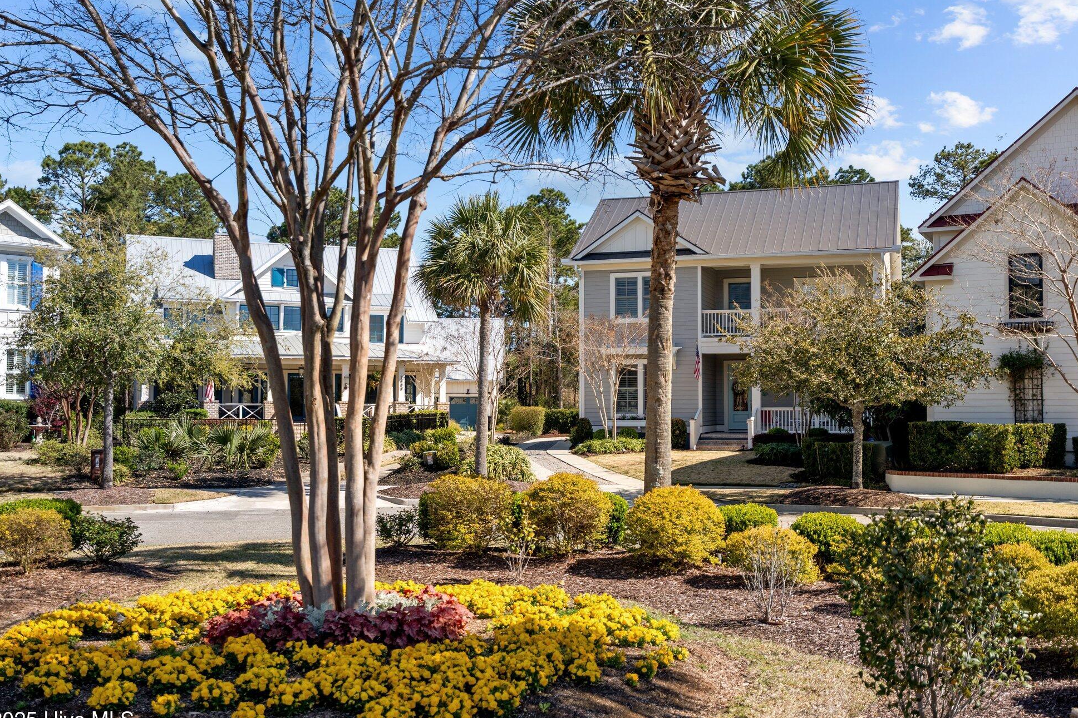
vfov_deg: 35.9
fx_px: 1108
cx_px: 542
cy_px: 375
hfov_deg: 51.9
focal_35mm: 37
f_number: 4
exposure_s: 1/1250
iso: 200
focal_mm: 35
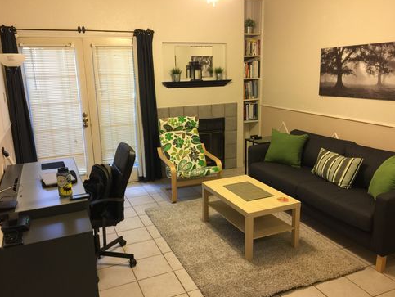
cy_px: 149
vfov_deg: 46.9
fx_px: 343
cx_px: 195
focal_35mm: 30
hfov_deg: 59.9
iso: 64
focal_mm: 4.15
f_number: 2.2
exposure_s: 1/15
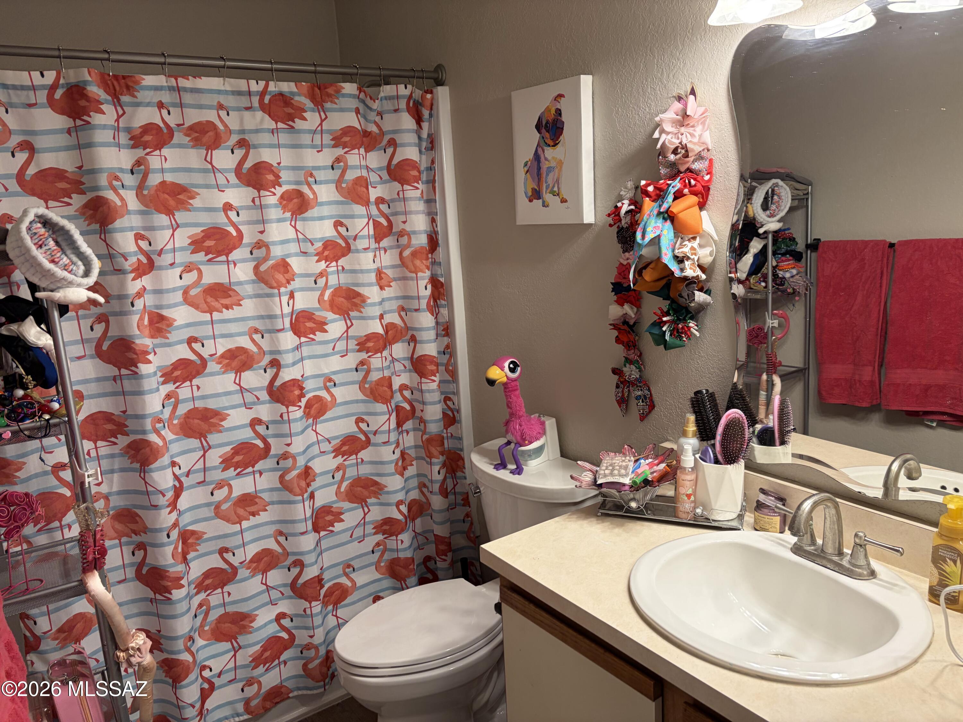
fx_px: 723
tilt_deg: -10.2
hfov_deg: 67.3
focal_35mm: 26
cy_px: 361
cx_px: 482
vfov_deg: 53.1
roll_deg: +2.9
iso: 125
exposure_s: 1/120
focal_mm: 5.96
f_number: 1.6
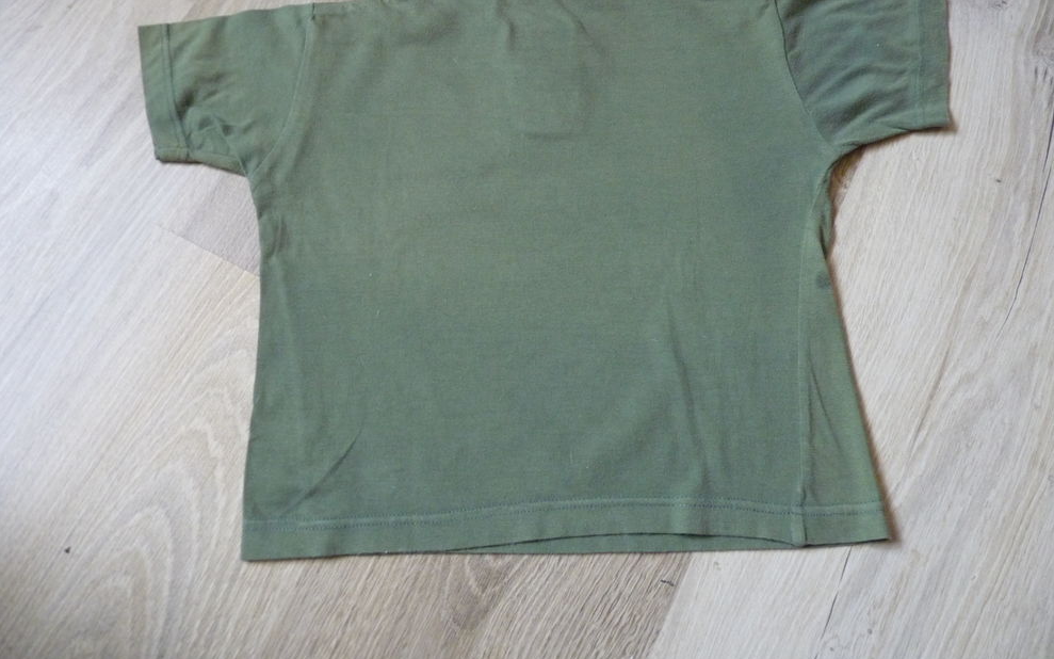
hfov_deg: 62.9
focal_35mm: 30
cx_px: 531
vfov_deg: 41.6
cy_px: 262
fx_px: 862
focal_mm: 5
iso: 320
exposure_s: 1/30
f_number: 2.8
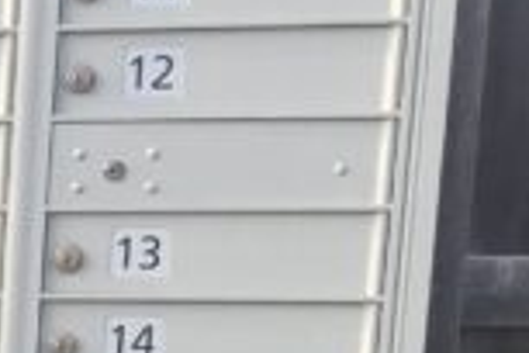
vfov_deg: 6.5
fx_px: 2968
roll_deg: +1.3
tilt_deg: -15.9
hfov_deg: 9.0
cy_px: 841
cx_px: -830
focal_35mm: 202
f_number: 2.2
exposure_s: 1/354
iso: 25
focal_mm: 4.15
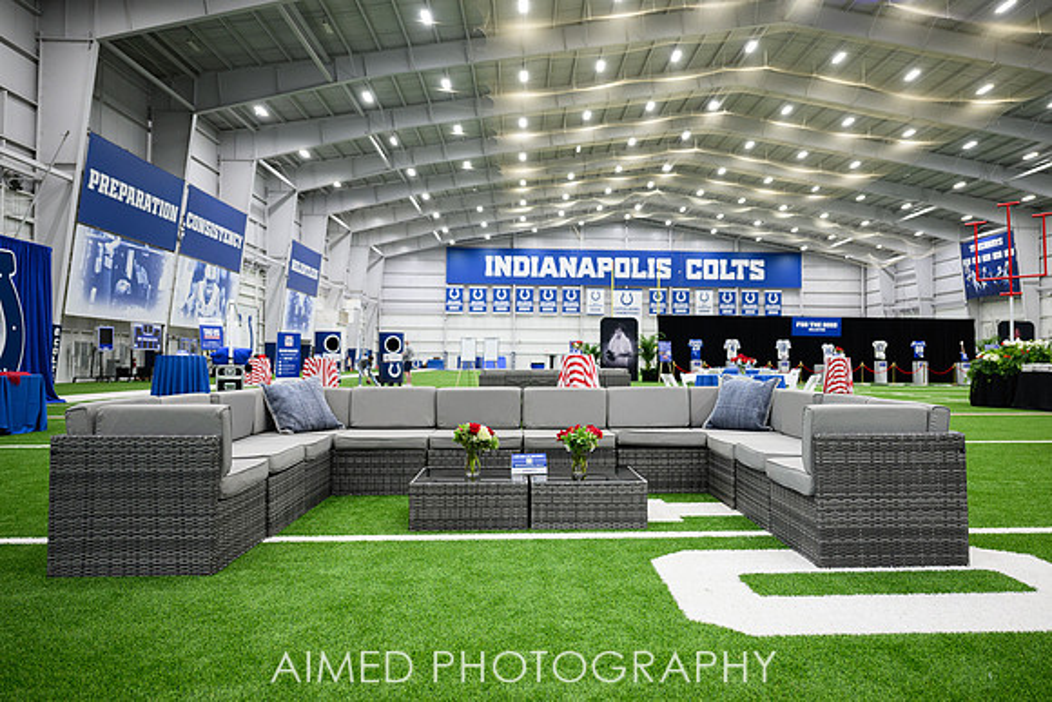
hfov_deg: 68.8
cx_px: 567
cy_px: 333
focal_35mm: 26
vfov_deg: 49.2
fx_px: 766
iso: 1000
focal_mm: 24
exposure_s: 1/200
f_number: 2.8
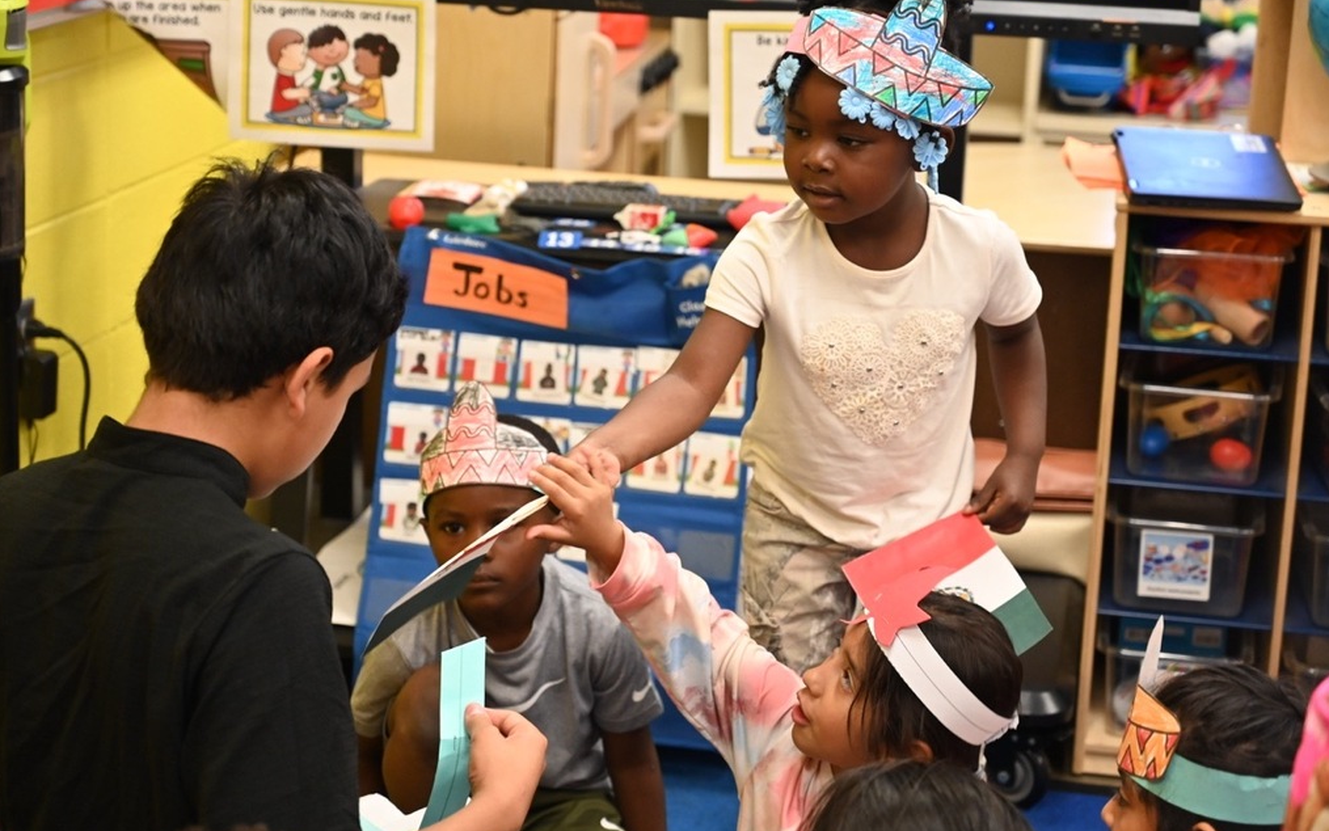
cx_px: 663
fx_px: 2608
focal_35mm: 72
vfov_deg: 18.1
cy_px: 412
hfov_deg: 28.6
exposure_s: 1/125
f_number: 4
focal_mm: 70
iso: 3200
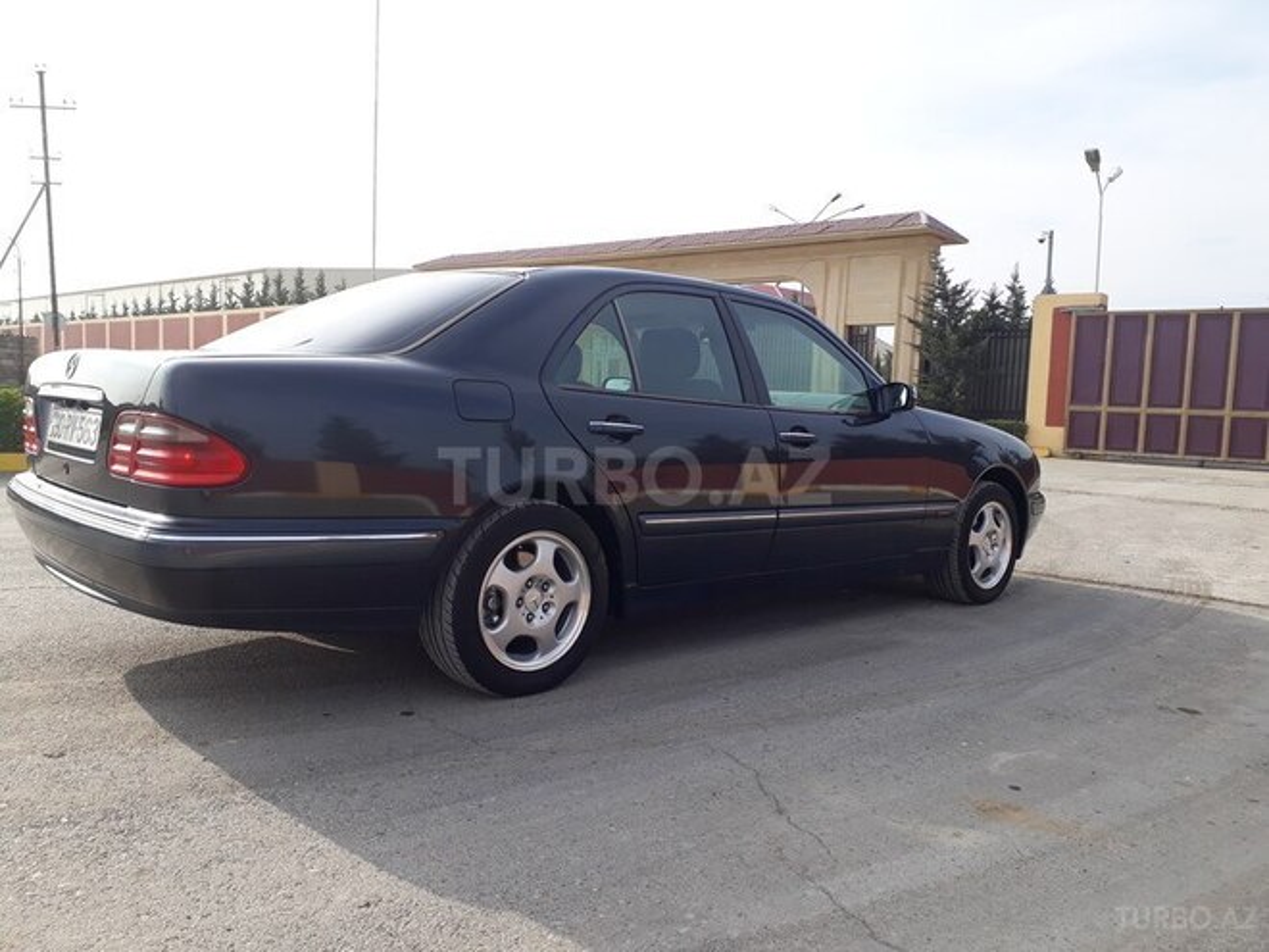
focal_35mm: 27
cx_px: 634
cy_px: 476
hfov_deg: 65.3
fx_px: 990
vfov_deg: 51.4
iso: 40
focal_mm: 3.6
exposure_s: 1/917
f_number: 1.9
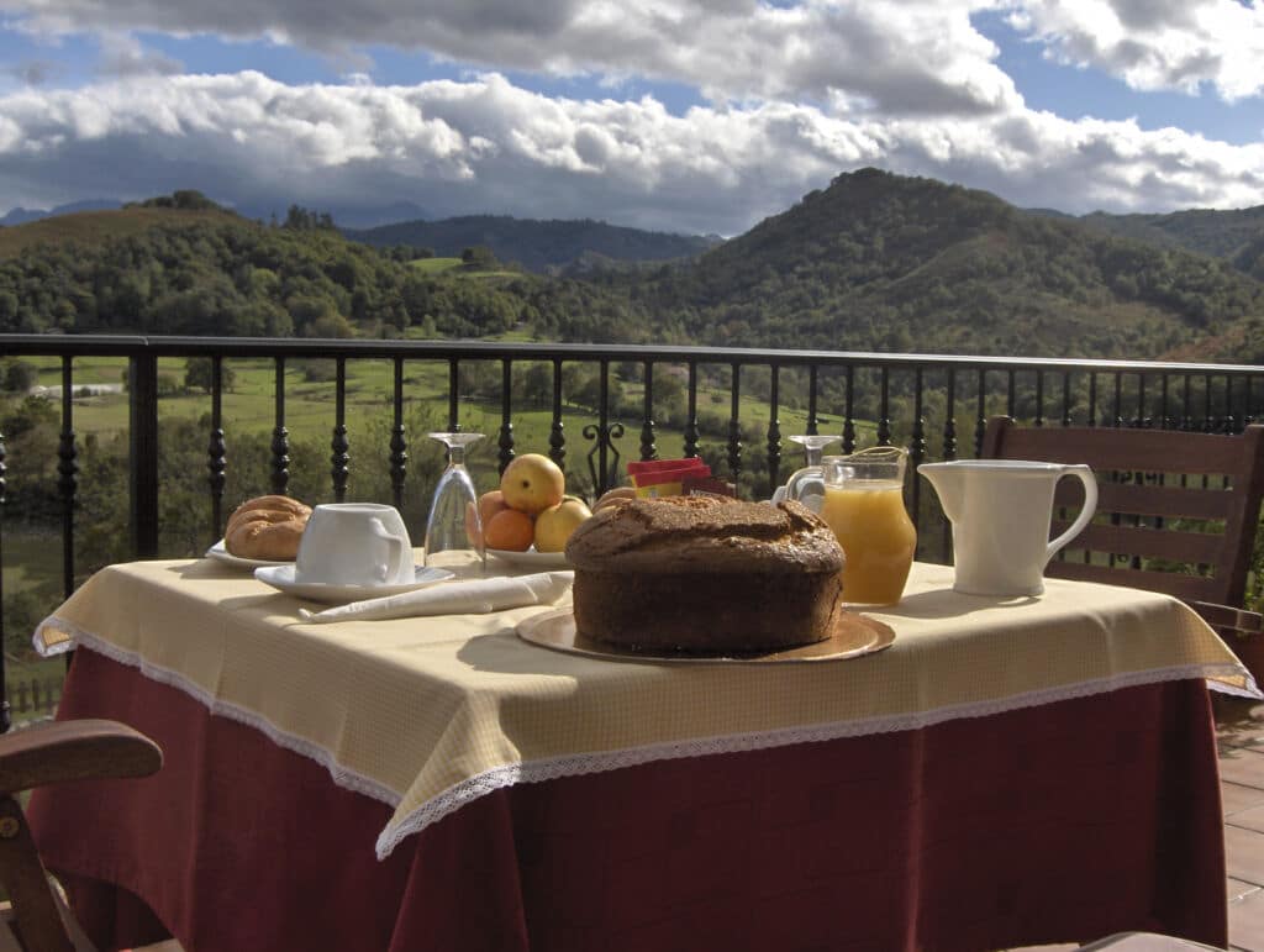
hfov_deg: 47.8
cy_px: 476
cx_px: 632
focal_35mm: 39
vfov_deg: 36.9
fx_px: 1426
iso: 100
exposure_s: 1/870
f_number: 4.8
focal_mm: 8
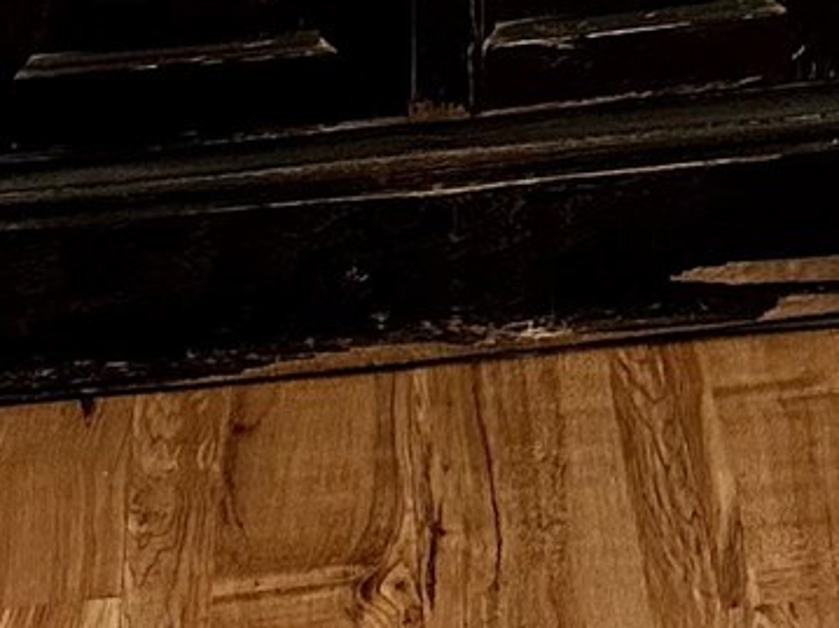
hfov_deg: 12.4
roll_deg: -0.6
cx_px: 1119
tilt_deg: +0.1
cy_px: -1415
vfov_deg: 7.9
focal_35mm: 154
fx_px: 3731
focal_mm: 6.86
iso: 160
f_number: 1.78
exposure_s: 1/60
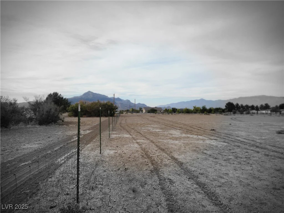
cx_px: 142
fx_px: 189
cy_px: 106
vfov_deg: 58.9
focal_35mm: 23
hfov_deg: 73.9
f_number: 1.8
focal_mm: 5.4
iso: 20
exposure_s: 1/643
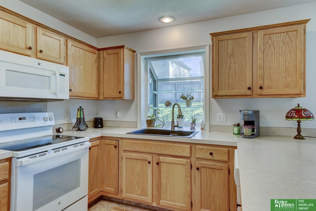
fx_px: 176
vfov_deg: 62.0
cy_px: 106
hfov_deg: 84.0
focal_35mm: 20
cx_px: 158
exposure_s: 1/15
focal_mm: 20
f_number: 11
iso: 400
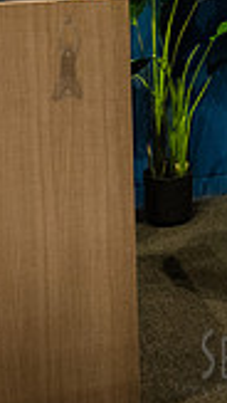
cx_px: 360
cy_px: -62
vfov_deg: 21.1
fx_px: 1014
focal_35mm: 95
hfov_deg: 12.1
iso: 6400
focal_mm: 24
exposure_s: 1/250
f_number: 3.5
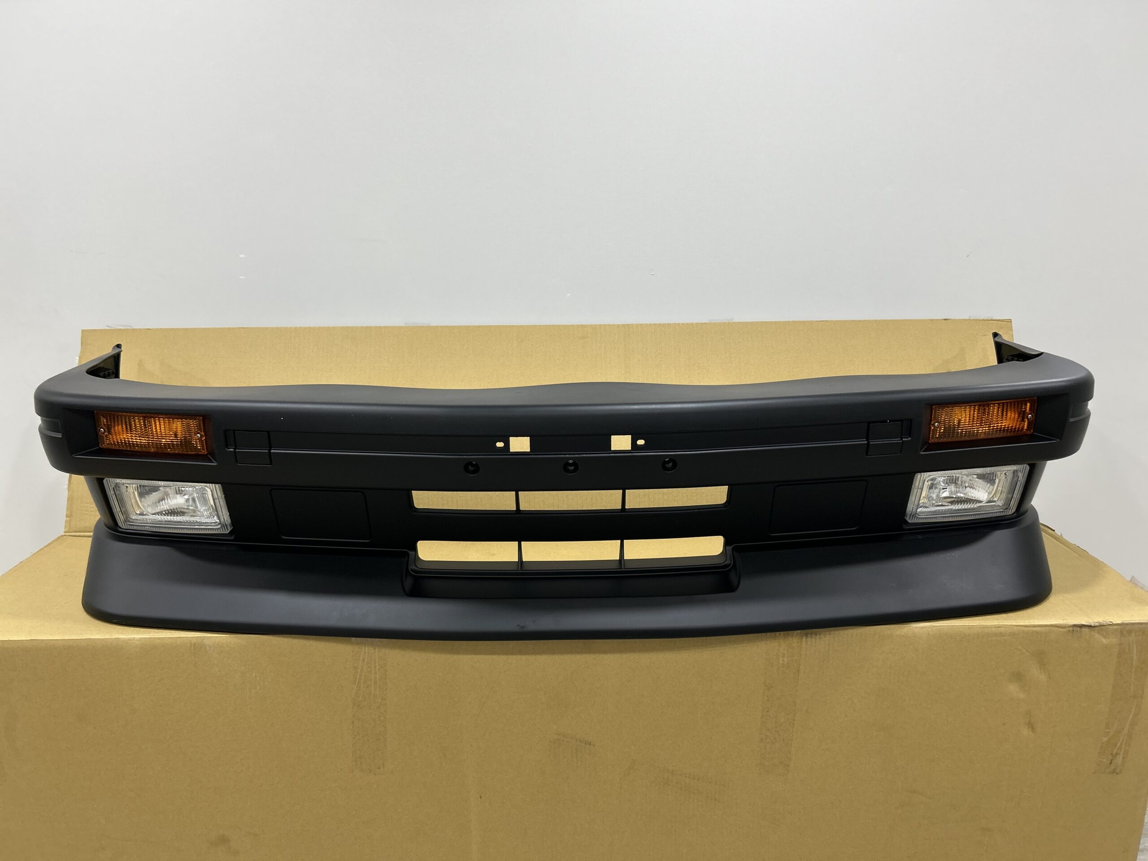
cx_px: 574
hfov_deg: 67.3
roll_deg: -0.2
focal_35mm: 26
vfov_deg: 53.1
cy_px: 430
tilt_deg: -15.4
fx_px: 862
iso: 80
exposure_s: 1/60
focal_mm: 5.7
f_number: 1.5
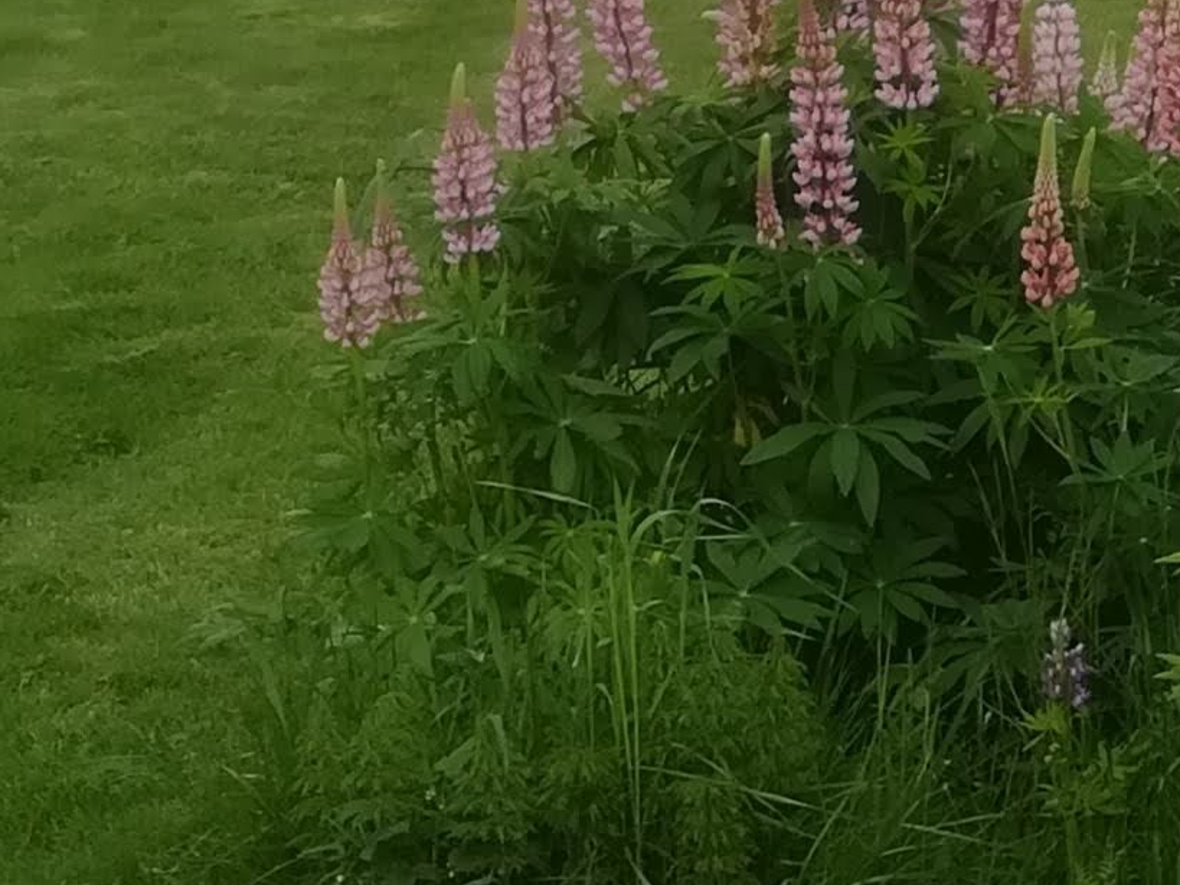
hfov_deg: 14.4
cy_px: -182
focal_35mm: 126
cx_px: 1864
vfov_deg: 11.5
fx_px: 4294
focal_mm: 3.83
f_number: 2.2
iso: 50
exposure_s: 1/131
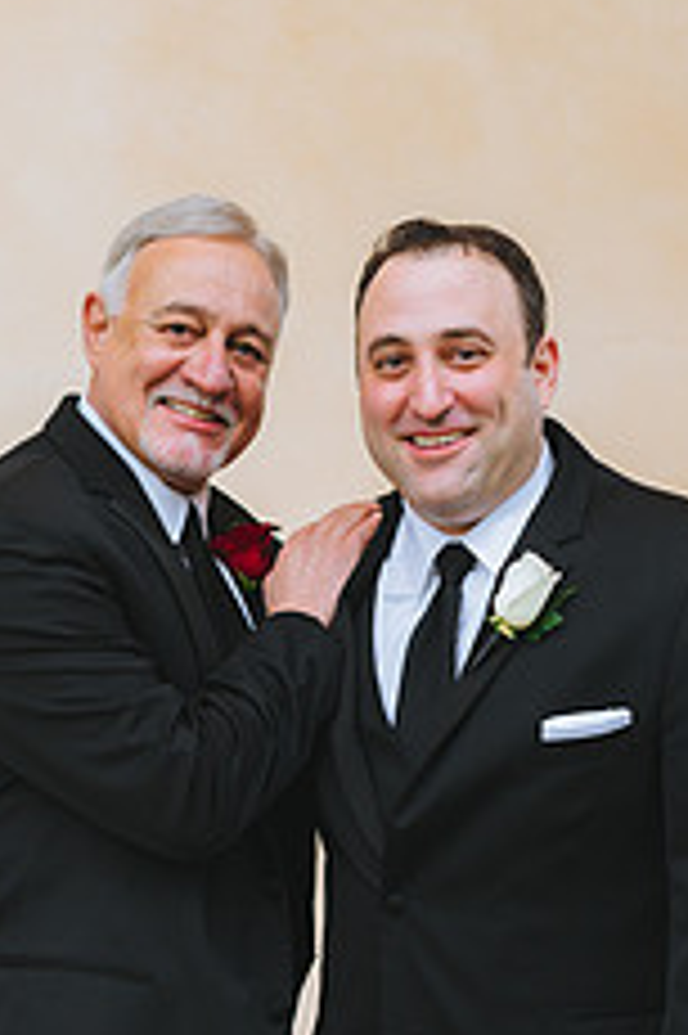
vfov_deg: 20.6
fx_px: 2813
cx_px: 340
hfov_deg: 13.9
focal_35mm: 98
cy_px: 796
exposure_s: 1/160
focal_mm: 50
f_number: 2.8
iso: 1000
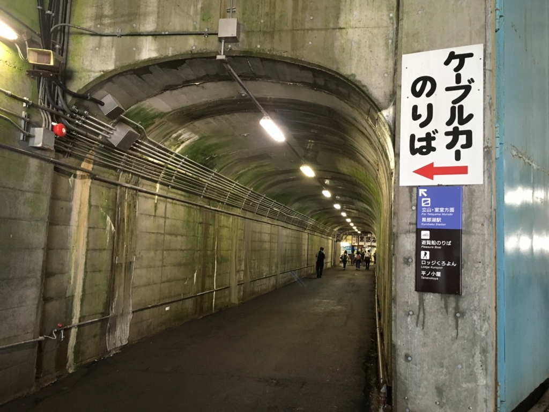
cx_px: 274
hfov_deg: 61.7
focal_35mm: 29
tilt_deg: +4.7
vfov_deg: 48.2
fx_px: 460
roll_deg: -2.7
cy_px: 206
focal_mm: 4.15
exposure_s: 1/24
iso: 200
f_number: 2.2
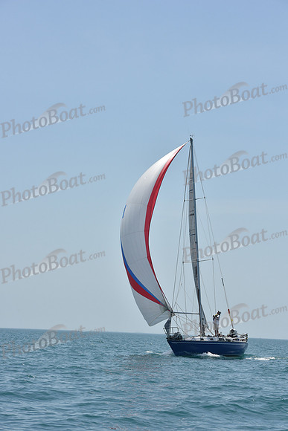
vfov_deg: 20.4
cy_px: 216
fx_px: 1199
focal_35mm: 100
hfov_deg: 13.7
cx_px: 144
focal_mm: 100
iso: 250
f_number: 10
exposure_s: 1/1250
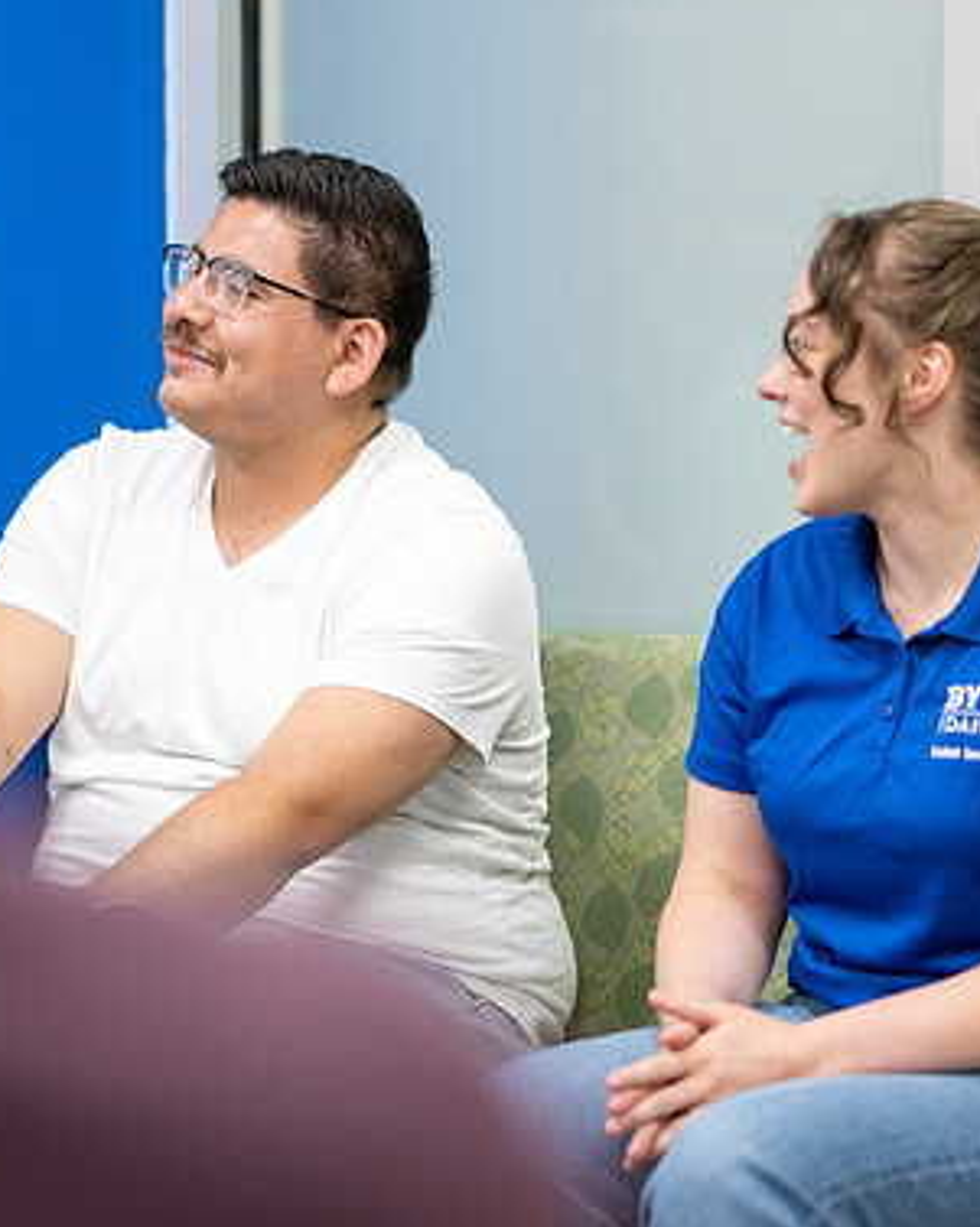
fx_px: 5009
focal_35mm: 138
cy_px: 639
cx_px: 367
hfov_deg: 11.2
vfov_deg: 14.0
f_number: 1.8
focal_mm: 85
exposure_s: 1/200
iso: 400
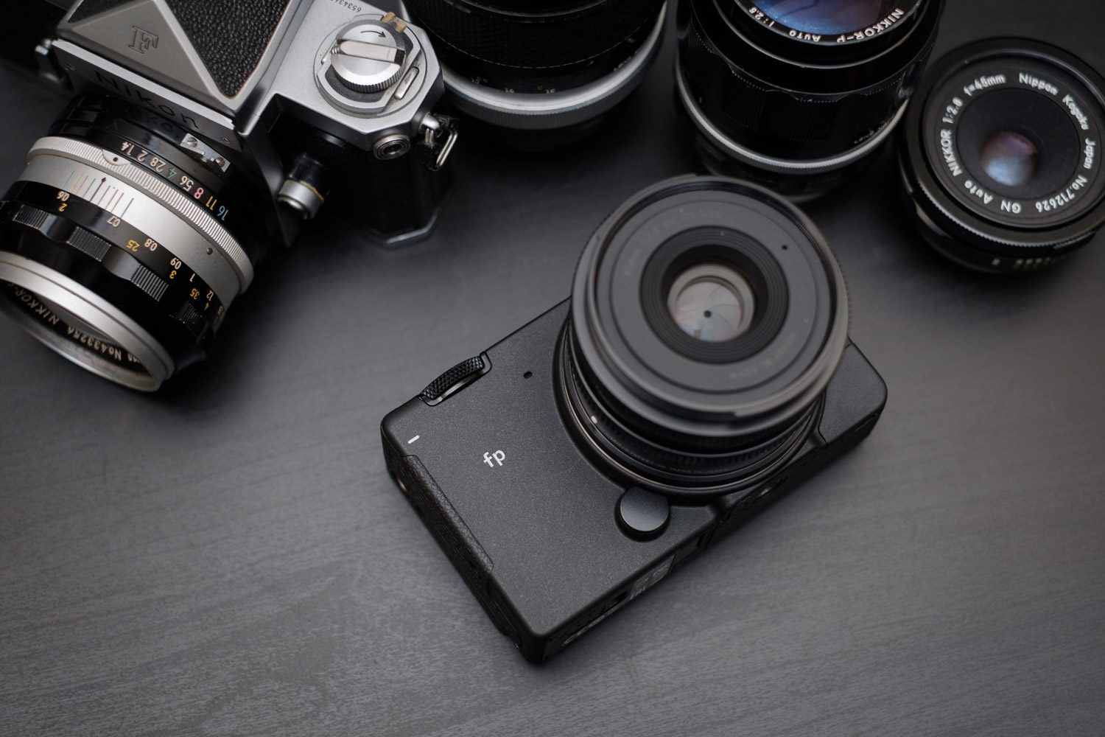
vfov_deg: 25.5
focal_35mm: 53
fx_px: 1627
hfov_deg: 37.5
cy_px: 368
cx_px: 552
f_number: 2.8
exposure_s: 1/160
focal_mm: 35
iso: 400
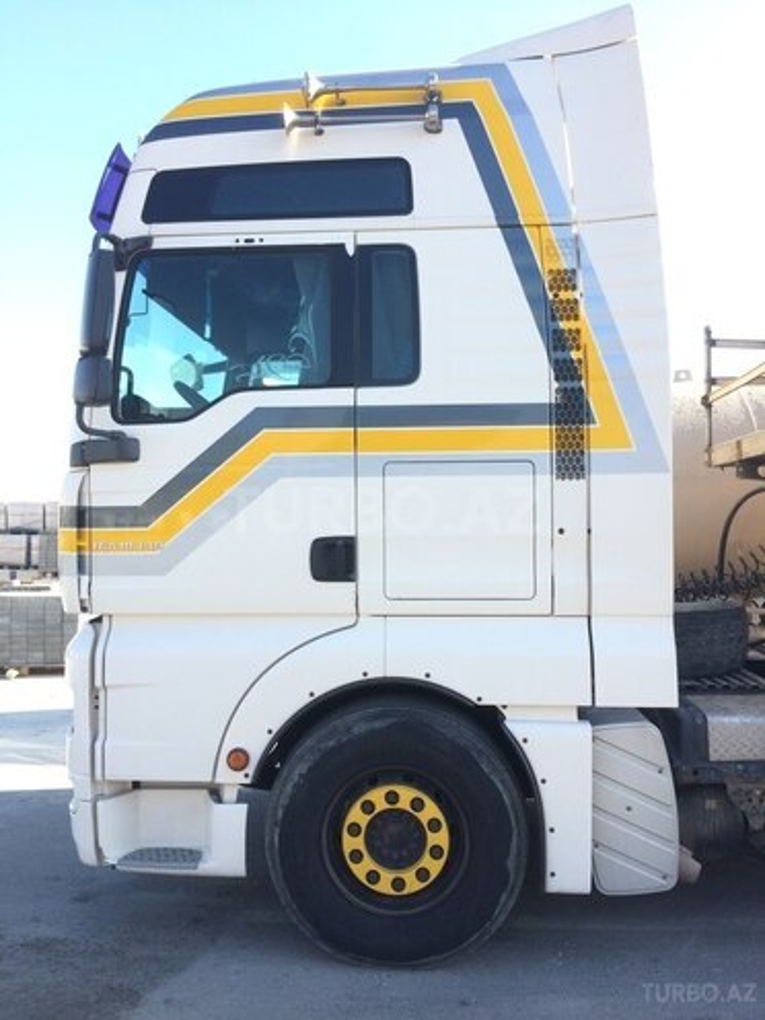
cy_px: 510
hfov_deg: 48.2
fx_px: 855
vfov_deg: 61.7
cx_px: 382
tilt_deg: +0.6
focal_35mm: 29
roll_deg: -1.3
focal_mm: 4.15
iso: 32
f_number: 2.2
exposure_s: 1/383
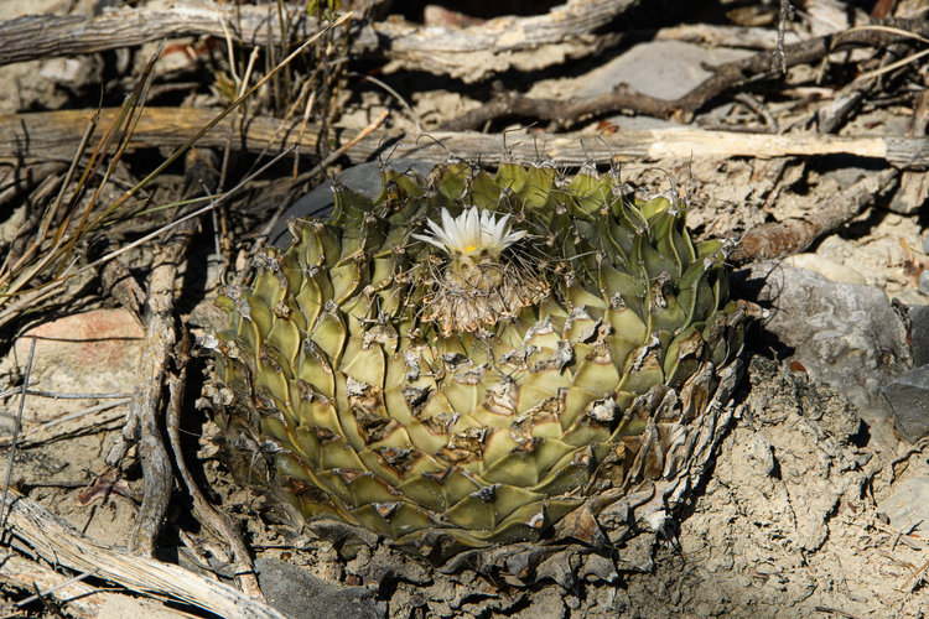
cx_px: 464
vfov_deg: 4.6
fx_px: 7741
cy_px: 310
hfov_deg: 6.9
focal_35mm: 300
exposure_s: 1/400
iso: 200
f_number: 14
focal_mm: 200
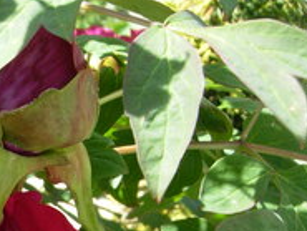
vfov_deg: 13.8
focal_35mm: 105
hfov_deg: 17.6
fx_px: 932
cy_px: 258
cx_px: -86
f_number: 4.3
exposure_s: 1/132
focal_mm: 7.5
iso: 50
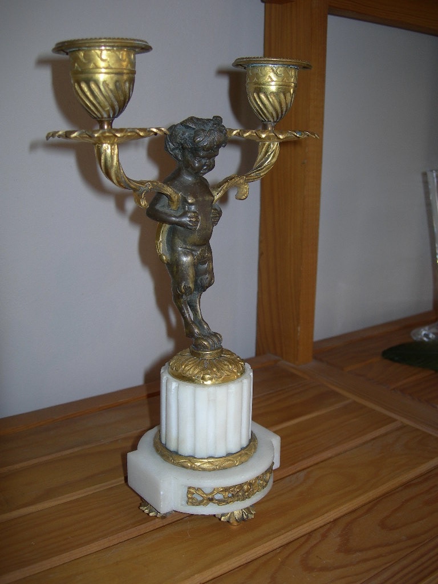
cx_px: 219
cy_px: 292
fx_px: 641
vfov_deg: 49.0
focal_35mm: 38
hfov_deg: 37.7
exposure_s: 1/60.1
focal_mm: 7.8
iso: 50
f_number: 2.8
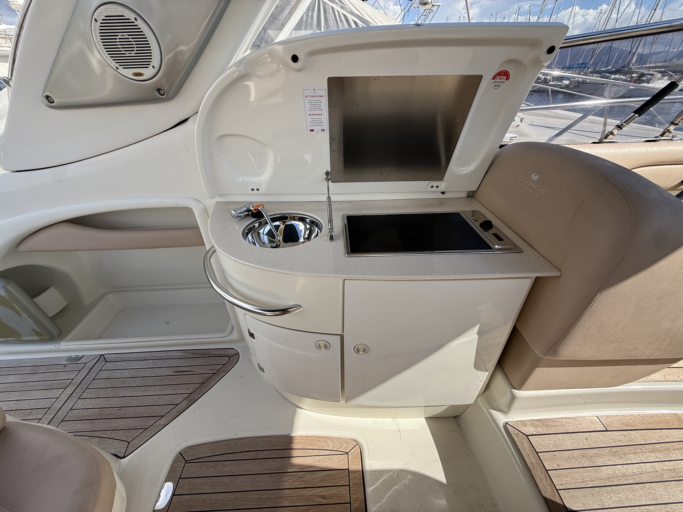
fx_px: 276
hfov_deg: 102.1
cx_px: 342
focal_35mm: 14
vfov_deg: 85.7
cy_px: 256
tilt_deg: -31.8
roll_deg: -0.9
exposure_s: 1/985
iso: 50
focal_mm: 2.22
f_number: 2.2
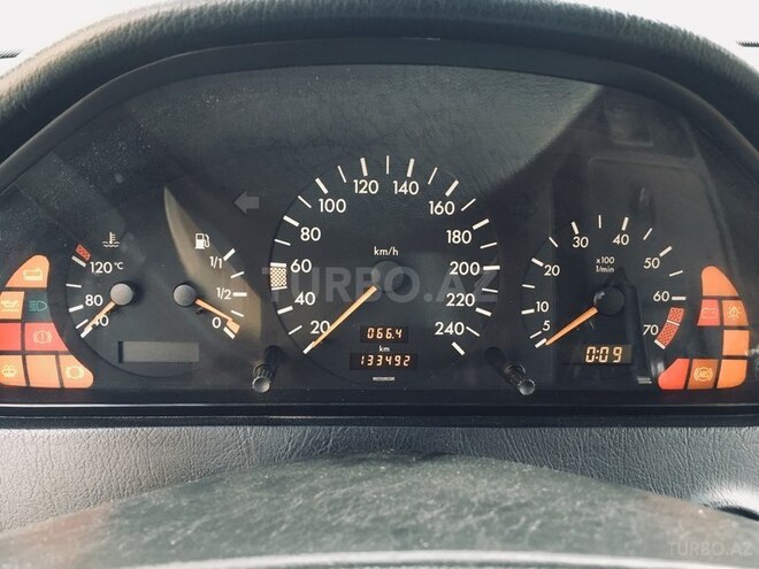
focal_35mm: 29
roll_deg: -1.7
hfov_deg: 61.7
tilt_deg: -18.9
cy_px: 284
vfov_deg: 48.2
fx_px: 636
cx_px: 380
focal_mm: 4.15
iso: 125
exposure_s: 1/33
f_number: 2.2
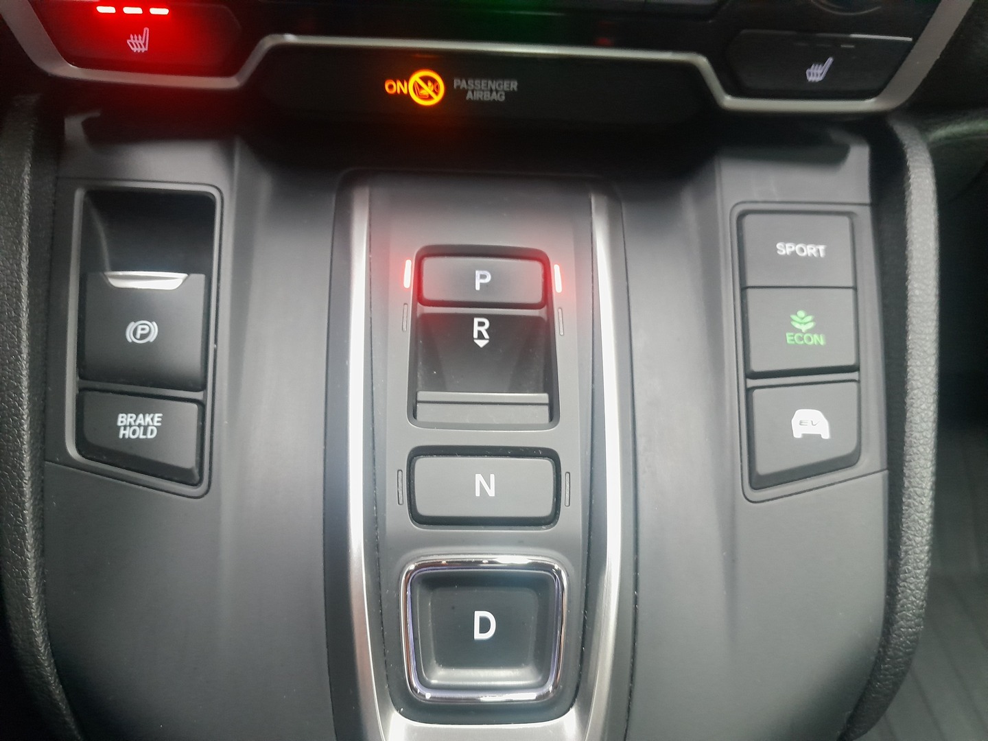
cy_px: 370
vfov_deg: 53.1
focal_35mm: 26
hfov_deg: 67.3
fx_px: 742
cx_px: 494
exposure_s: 1/25
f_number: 1.8
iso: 400
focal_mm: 4
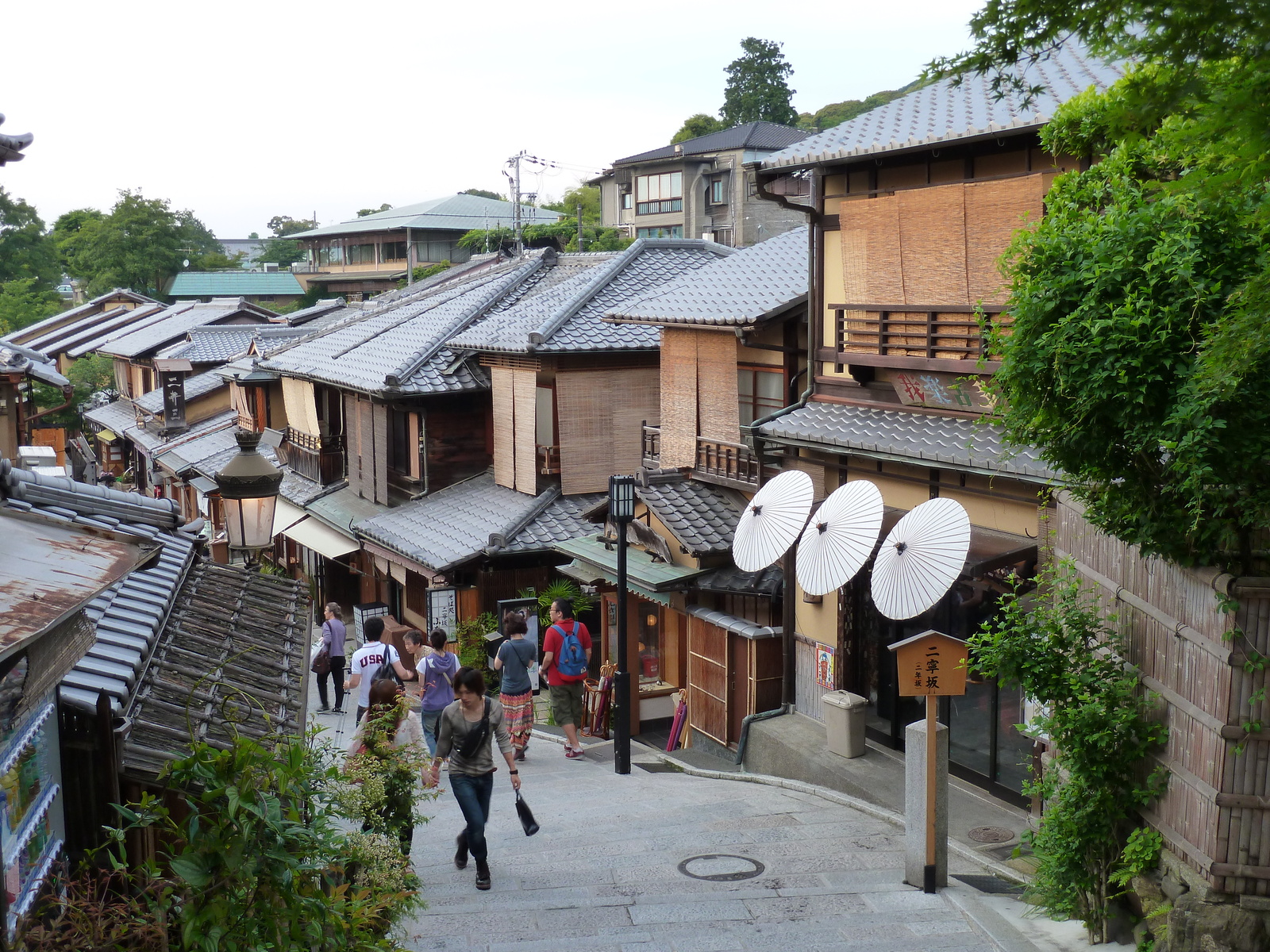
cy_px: 476
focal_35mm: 40
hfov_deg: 46.8
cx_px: 635
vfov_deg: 36.0
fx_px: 1468
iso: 125
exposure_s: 1/30
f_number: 3.6
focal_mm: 6.5
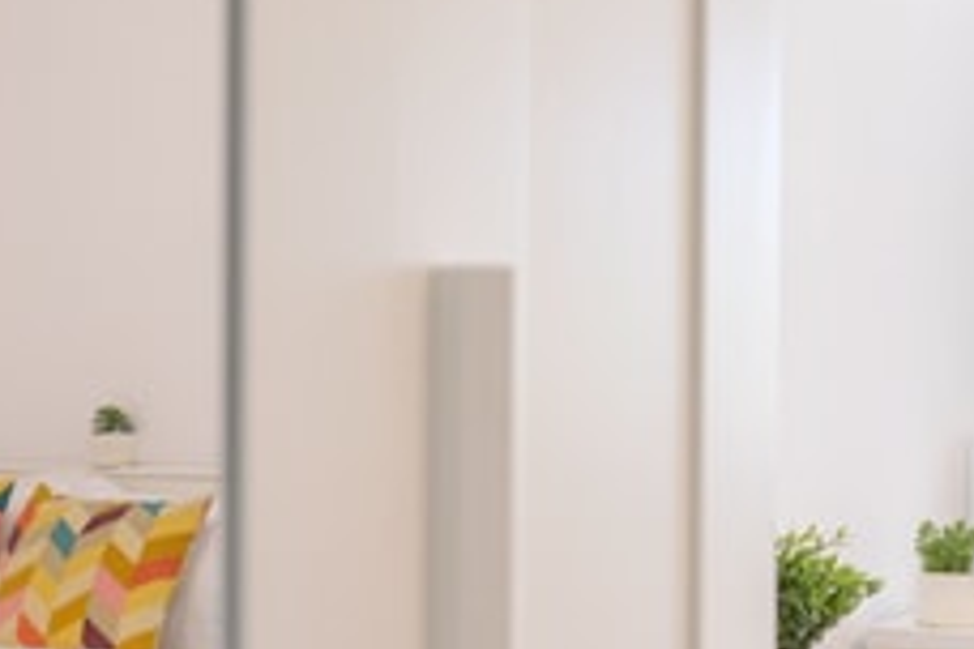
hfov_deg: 27.0
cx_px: 554
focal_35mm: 75
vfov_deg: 18.1
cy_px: 459
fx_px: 2029
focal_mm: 24
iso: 1000
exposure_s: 1/250
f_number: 2.8
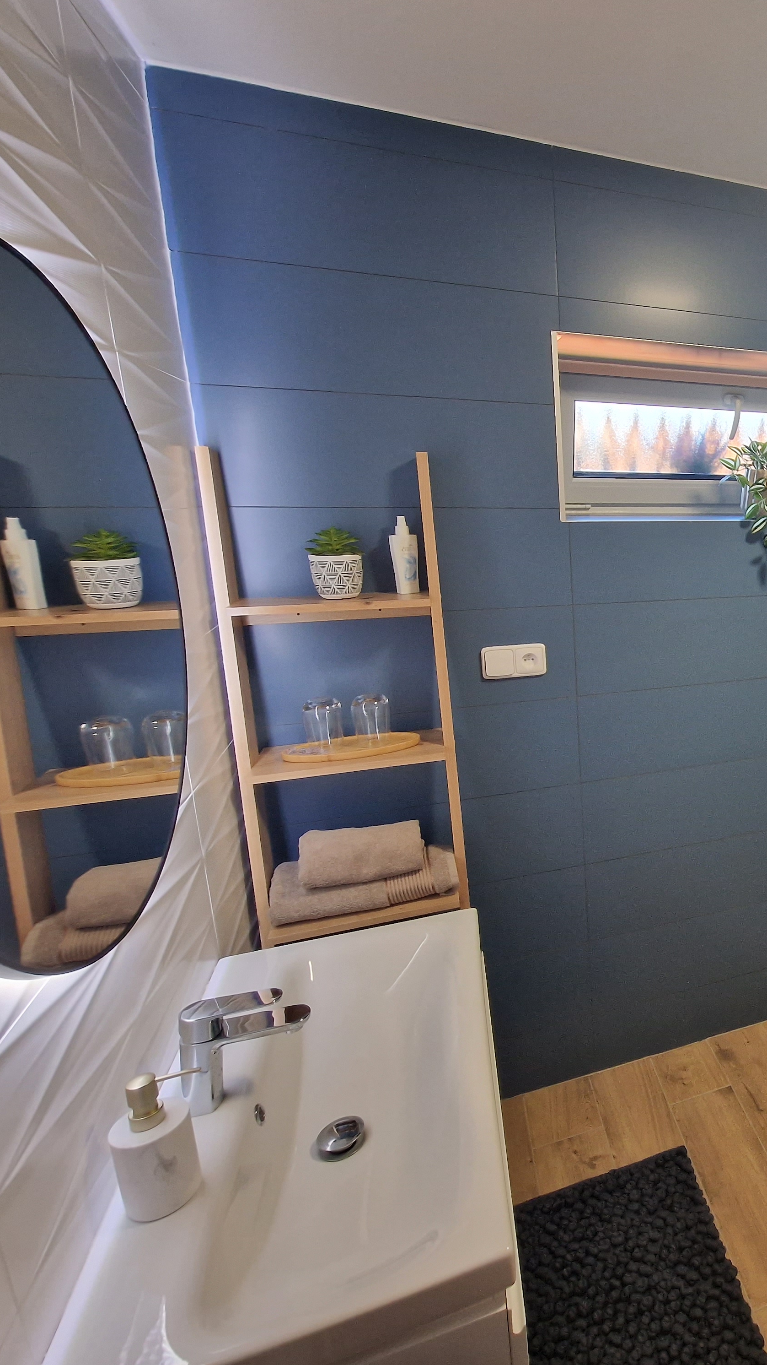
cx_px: 773
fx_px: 687
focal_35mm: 19
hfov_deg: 47.8
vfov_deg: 89.6
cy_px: 682
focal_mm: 2.2
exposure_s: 1/50
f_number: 2.2
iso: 250
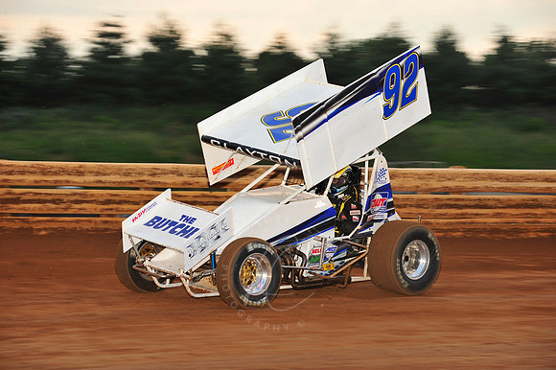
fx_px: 1929
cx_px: 278
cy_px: 185
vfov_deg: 11.0
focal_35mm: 125
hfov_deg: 16.4
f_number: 7.1
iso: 800
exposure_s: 1/320
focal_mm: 125
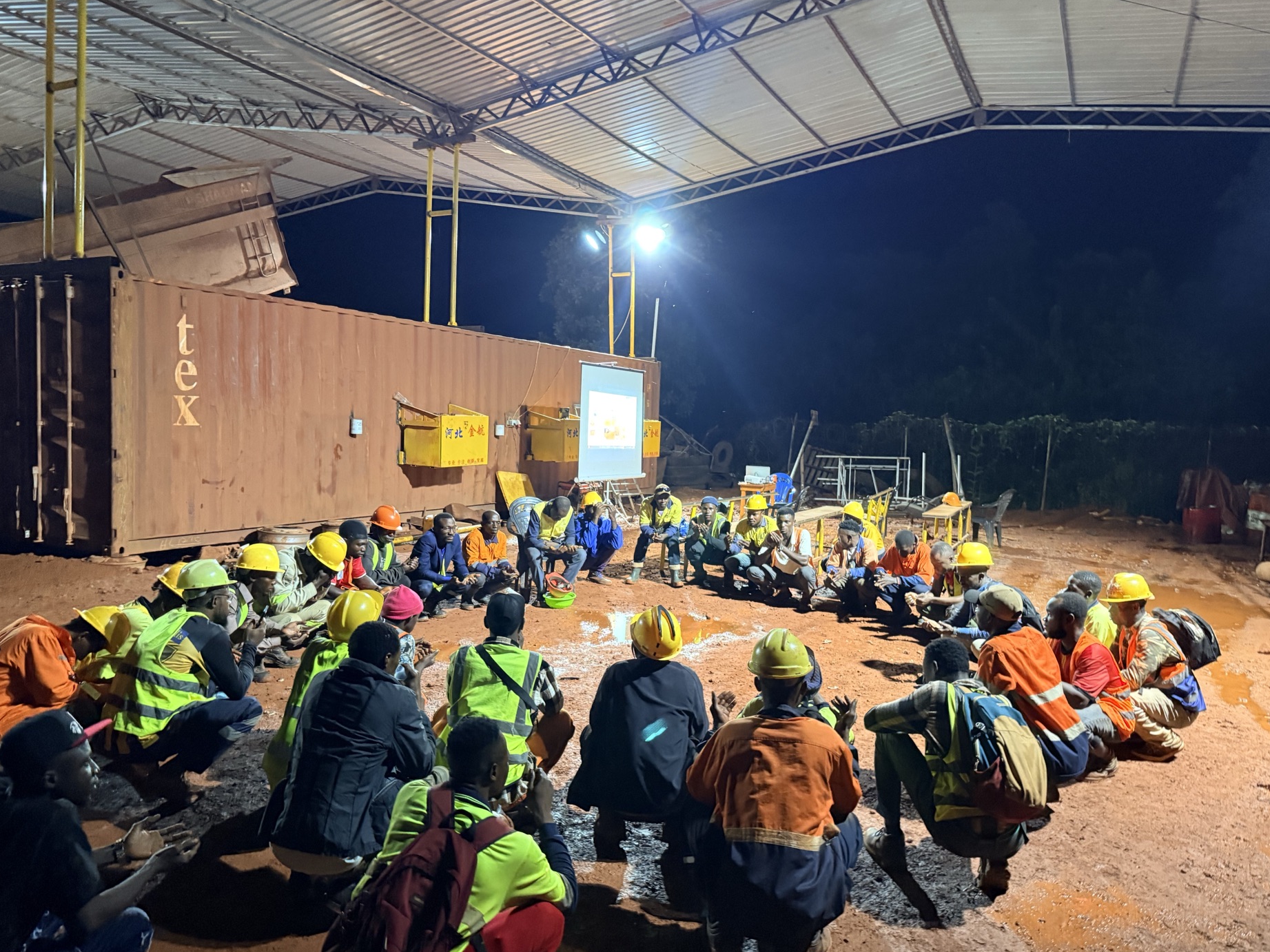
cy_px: 493
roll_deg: -2.1
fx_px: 917
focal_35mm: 25
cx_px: 656
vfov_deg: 54.9
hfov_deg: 69.4
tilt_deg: -3.3
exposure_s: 1/33
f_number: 1.78
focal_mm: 6.76
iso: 640
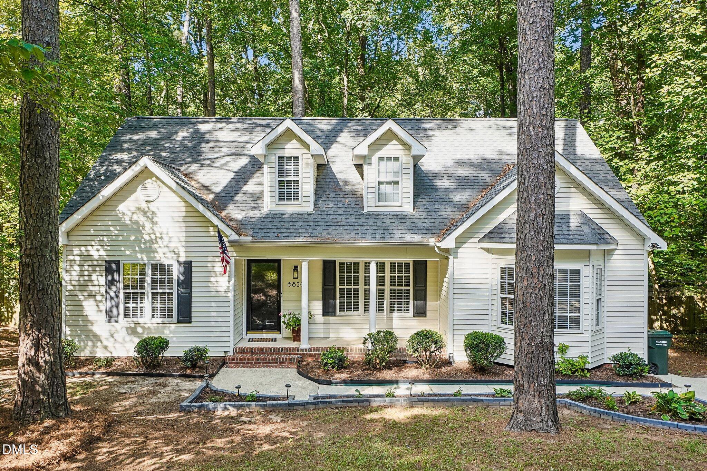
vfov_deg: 47.9
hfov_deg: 67.4
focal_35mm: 27
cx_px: 354
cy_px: 236
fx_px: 530
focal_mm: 18
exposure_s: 1/30
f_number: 8
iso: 400
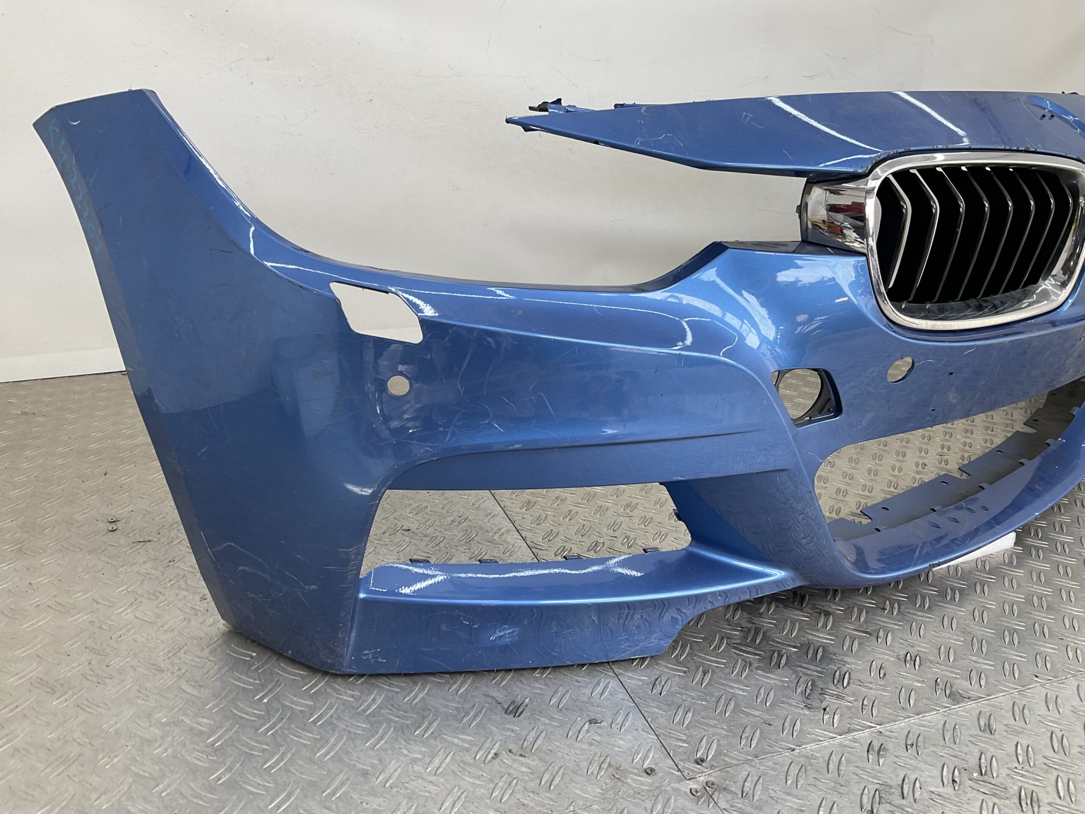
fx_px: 909
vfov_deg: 48.2
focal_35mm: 29
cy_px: 407
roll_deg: -4.3
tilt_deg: -23.2
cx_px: 542
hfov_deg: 61.7
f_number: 1.8
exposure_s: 1/127
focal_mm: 3
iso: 16
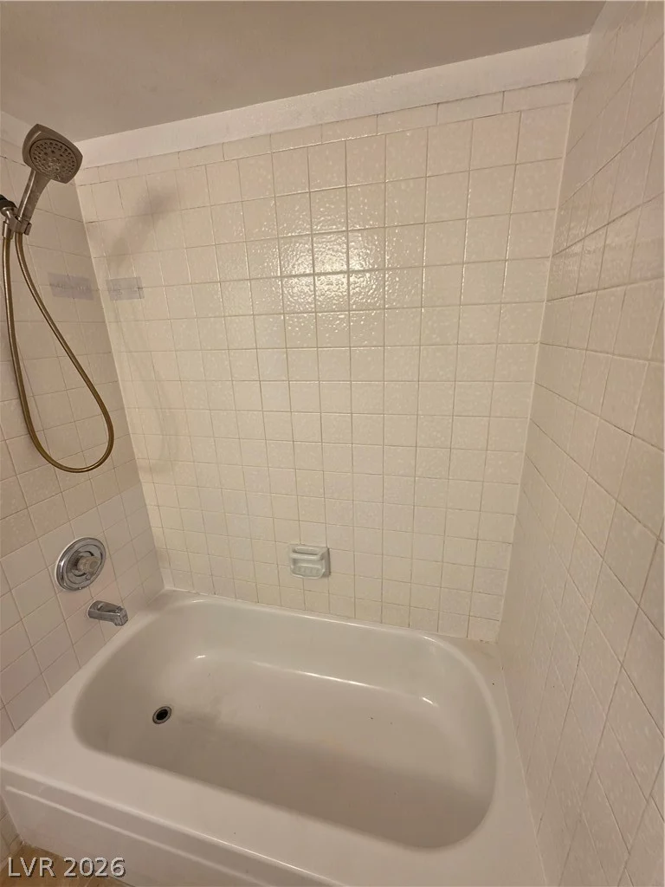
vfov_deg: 106.2
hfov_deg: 89.9
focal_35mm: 13
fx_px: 333
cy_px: 444
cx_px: 332
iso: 125
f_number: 1.9
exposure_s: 1/120
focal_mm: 2.2
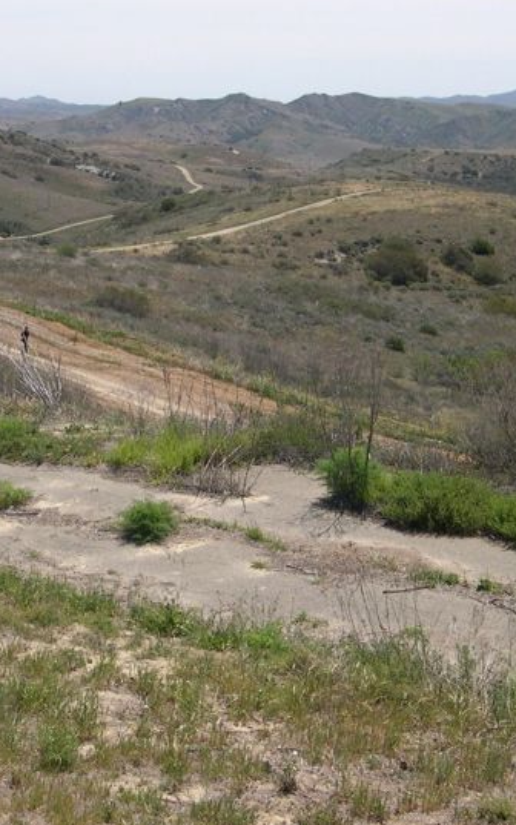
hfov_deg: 21.5
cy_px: 373
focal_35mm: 60
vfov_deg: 34.0
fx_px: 1349
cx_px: 160
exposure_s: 1/255
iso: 100
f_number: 7.6
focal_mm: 8
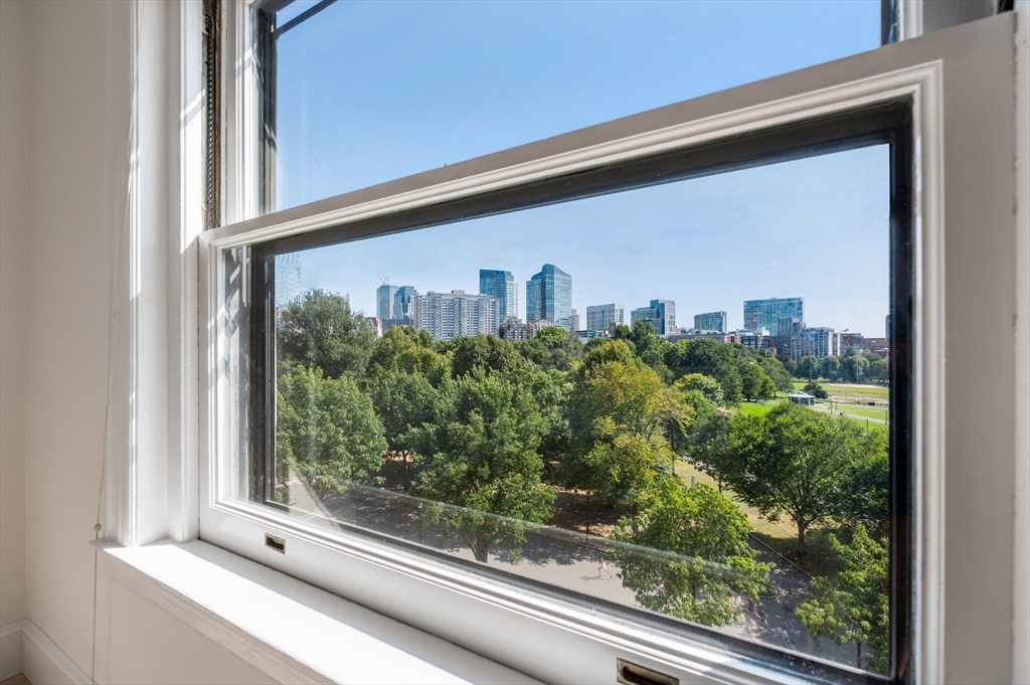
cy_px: 342
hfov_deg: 104.3
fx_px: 400
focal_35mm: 14
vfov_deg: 81.1
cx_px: 515
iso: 100
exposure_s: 1/160
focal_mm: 14
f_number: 8
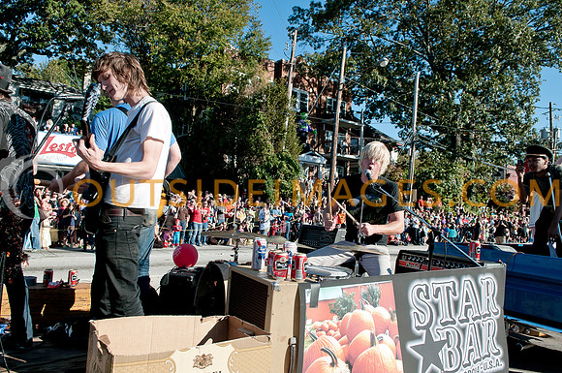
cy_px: 186
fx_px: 889
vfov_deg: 23.7
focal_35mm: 57
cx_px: 281
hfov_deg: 35.1
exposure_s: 1/1250
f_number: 5
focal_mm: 38
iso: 250
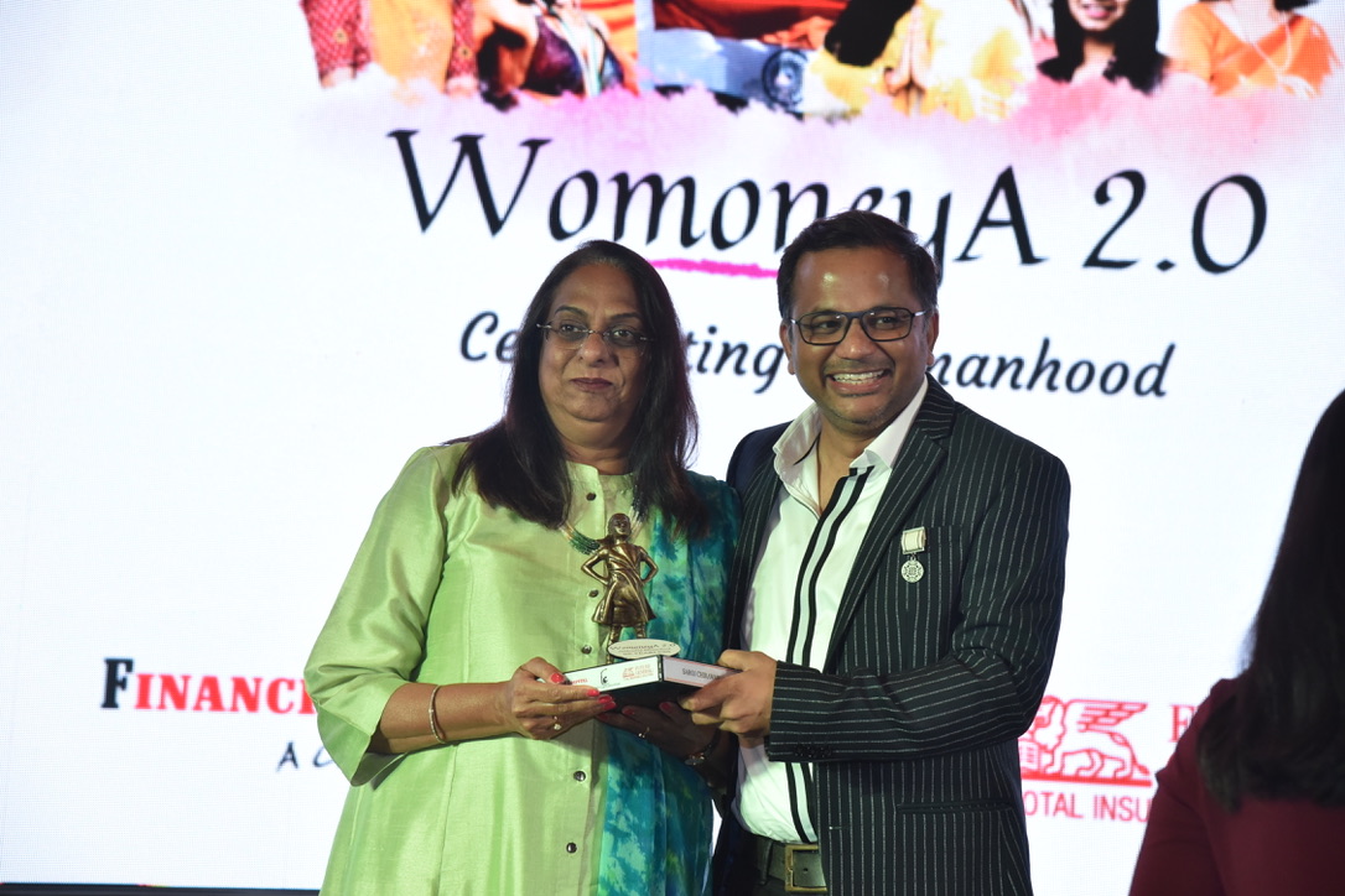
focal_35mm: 100
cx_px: 672
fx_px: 3736
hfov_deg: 20.4
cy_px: 448
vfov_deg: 13.7
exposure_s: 1/200
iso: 2500
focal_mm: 100
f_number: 6.3
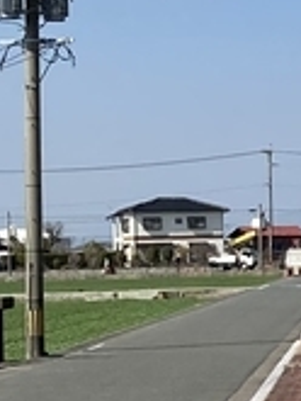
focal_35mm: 204
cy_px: 221
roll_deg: +1.7
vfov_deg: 9.7
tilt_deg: +1.1
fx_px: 2362
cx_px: 956
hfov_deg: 6.5
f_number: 1.8
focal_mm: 3.99
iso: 20
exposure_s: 1/2525
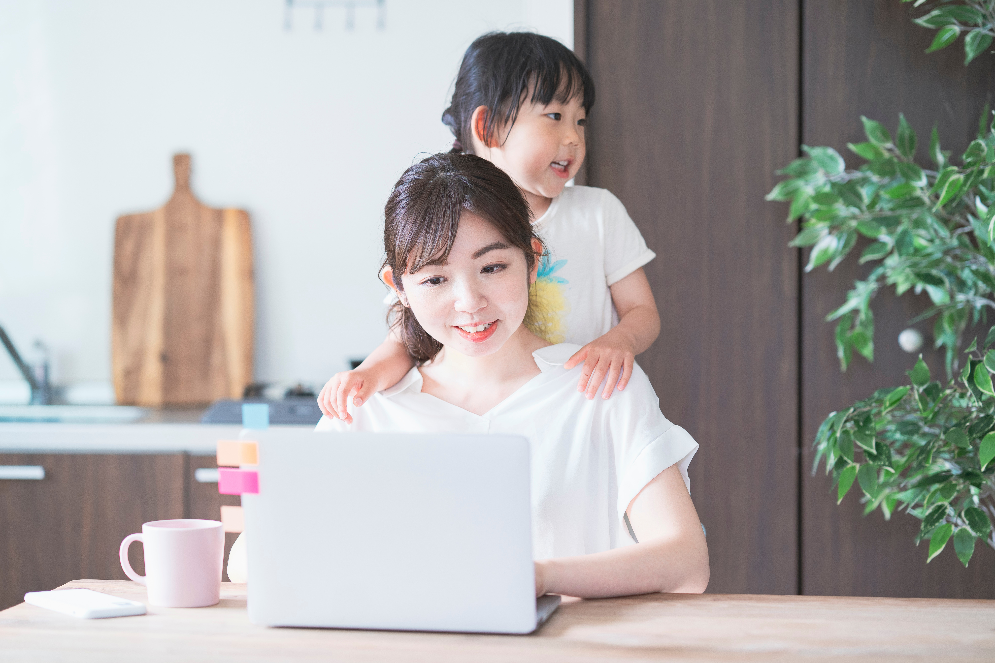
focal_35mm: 85
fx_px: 2349
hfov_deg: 23.9
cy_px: 332
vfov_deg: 16.1
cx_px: 498
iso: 400
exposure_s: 1/125
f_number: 2
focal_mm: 85
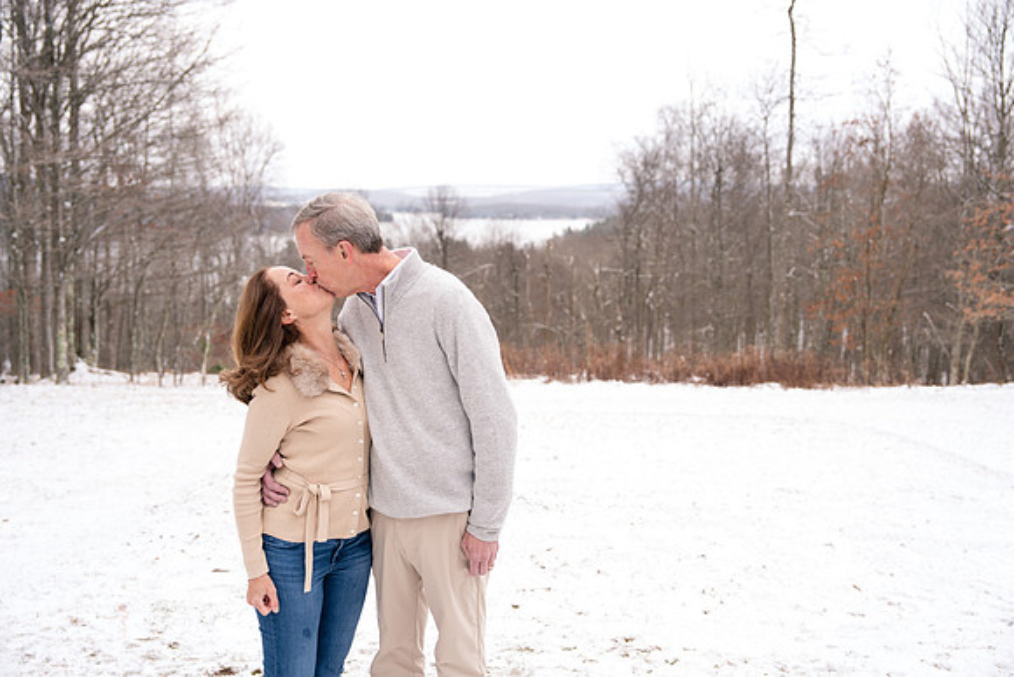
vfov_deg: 37.9
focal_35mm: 35
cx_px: 507
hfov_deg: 54.4
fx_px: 986
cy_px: 338
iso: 400
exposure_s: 1/250
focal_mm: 35
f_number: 3.2
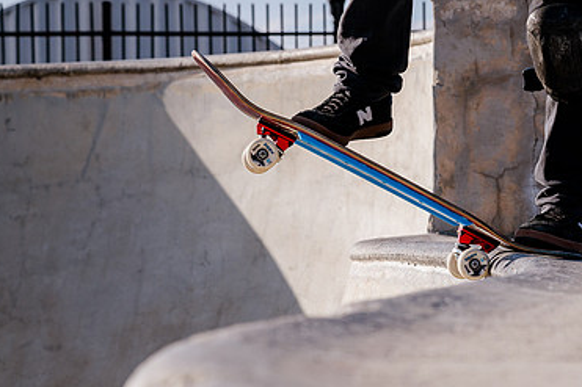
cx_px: 435
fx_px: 2795
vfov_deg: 7.9
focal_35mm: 173
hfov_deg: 11.9
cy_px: 163
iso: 200
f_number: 10
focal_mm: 105
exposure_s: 1/500
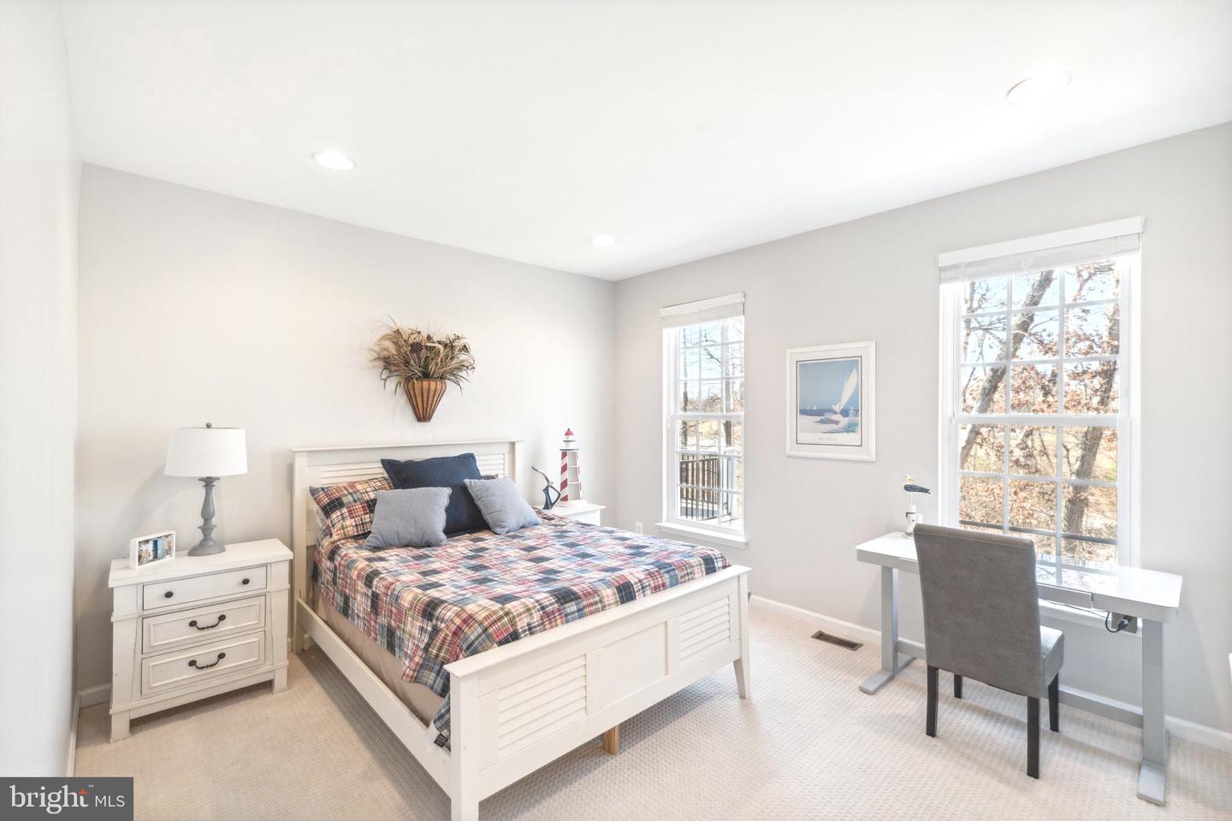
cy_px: 410
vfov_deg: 77.3
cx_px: 616
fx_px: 513
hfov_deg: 100.4
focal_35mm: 15
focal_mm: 15
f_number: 3.5
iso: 800
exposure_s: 1/400
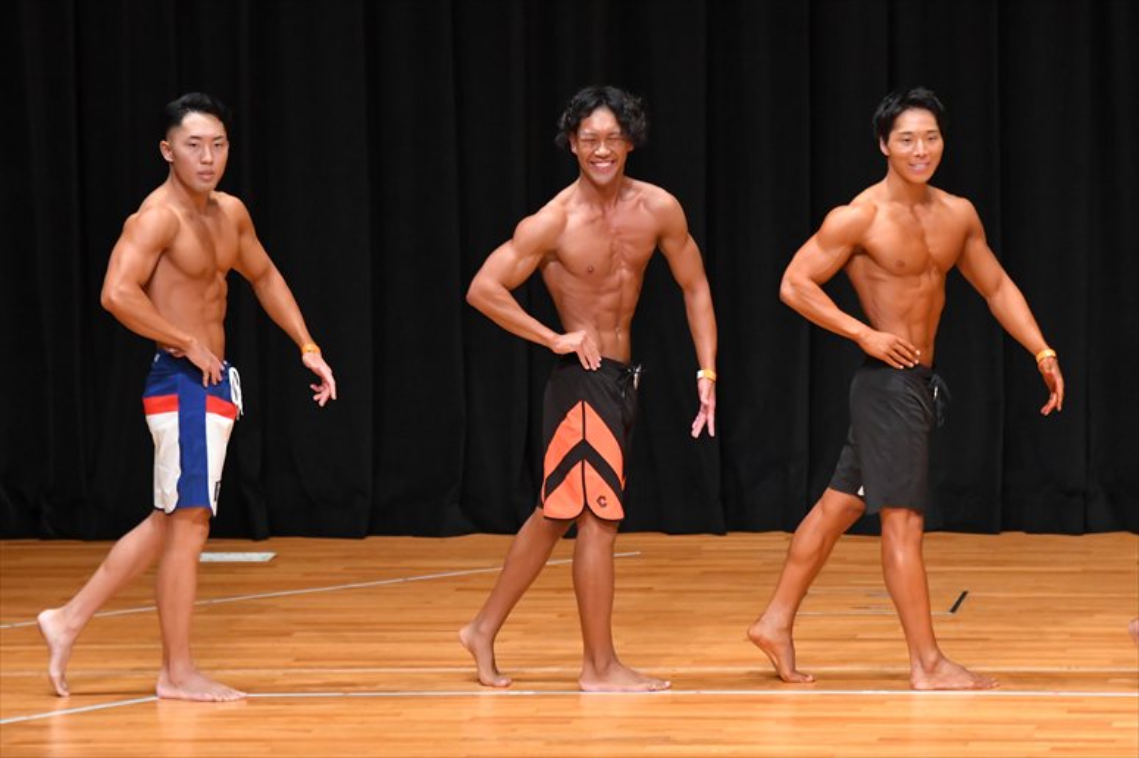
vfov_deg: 5.1
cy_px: 379
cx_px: 570
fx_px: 8538
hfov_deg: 7.6
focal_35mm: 270
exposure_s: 1/400
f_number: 5.6
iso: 5000
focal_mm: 180
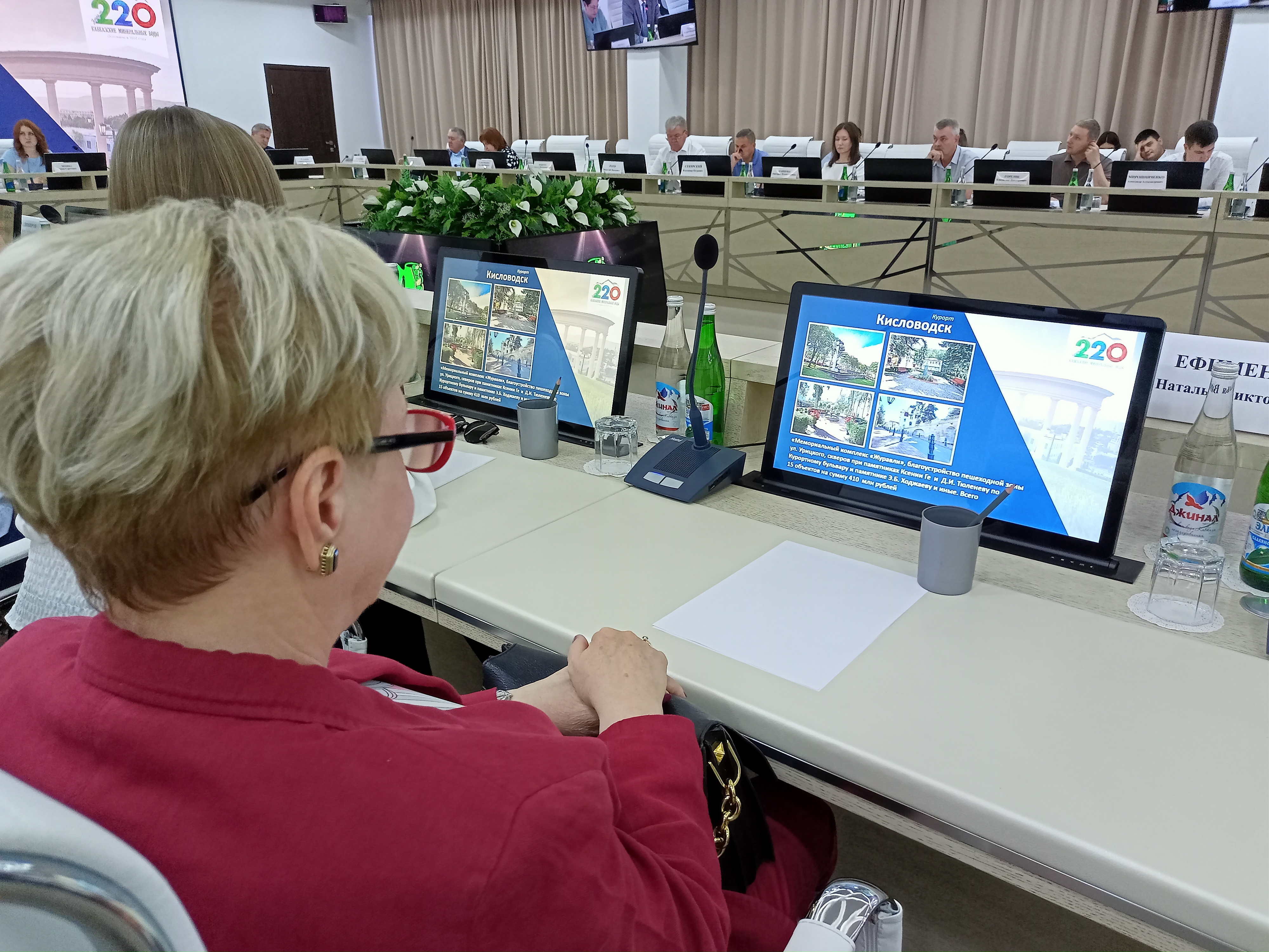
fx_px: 1026
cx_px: 634
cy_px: 476
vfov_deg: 49.7
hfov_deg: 63.4
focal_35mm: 28
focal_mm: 4.69
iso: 481
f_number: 1.8
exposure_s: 1/100
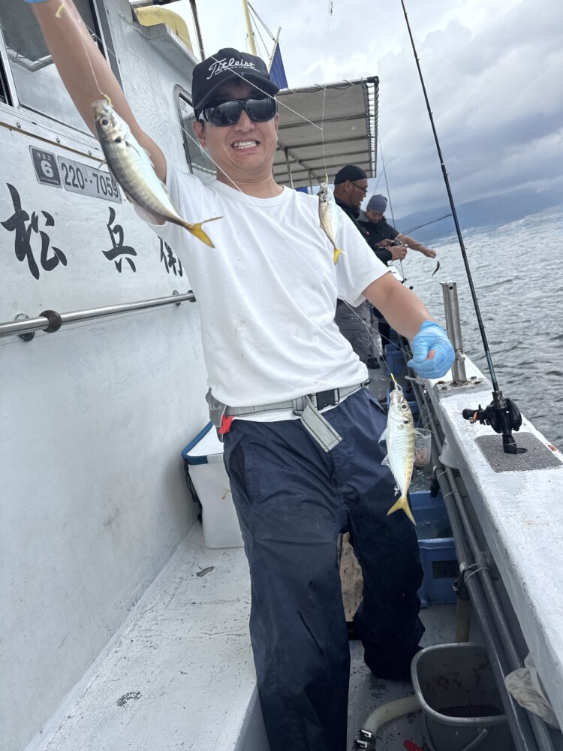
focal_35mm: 24
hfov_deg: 56.8
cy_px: 376
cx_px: 282
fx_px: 520
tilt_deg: -9.5
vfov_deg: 71.6
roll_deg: +10.5
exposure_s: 1/1425
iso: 80
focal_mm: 6.76
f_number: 1.78
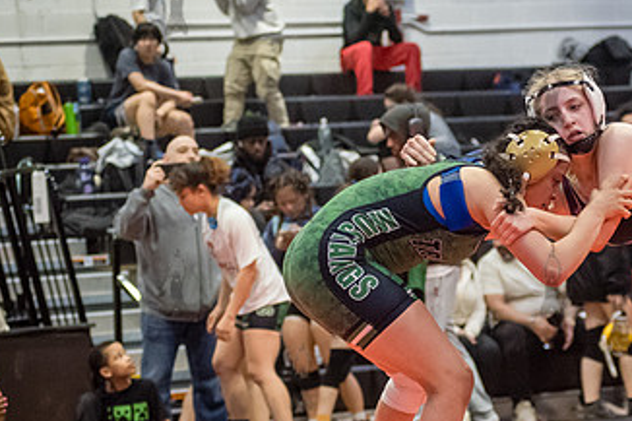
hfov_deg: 12.2
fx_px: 2948
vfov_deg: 8.2
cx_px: 496
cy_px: 282
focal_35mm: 168
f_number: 3.5
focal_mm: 80
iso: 8000
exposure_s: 1/400
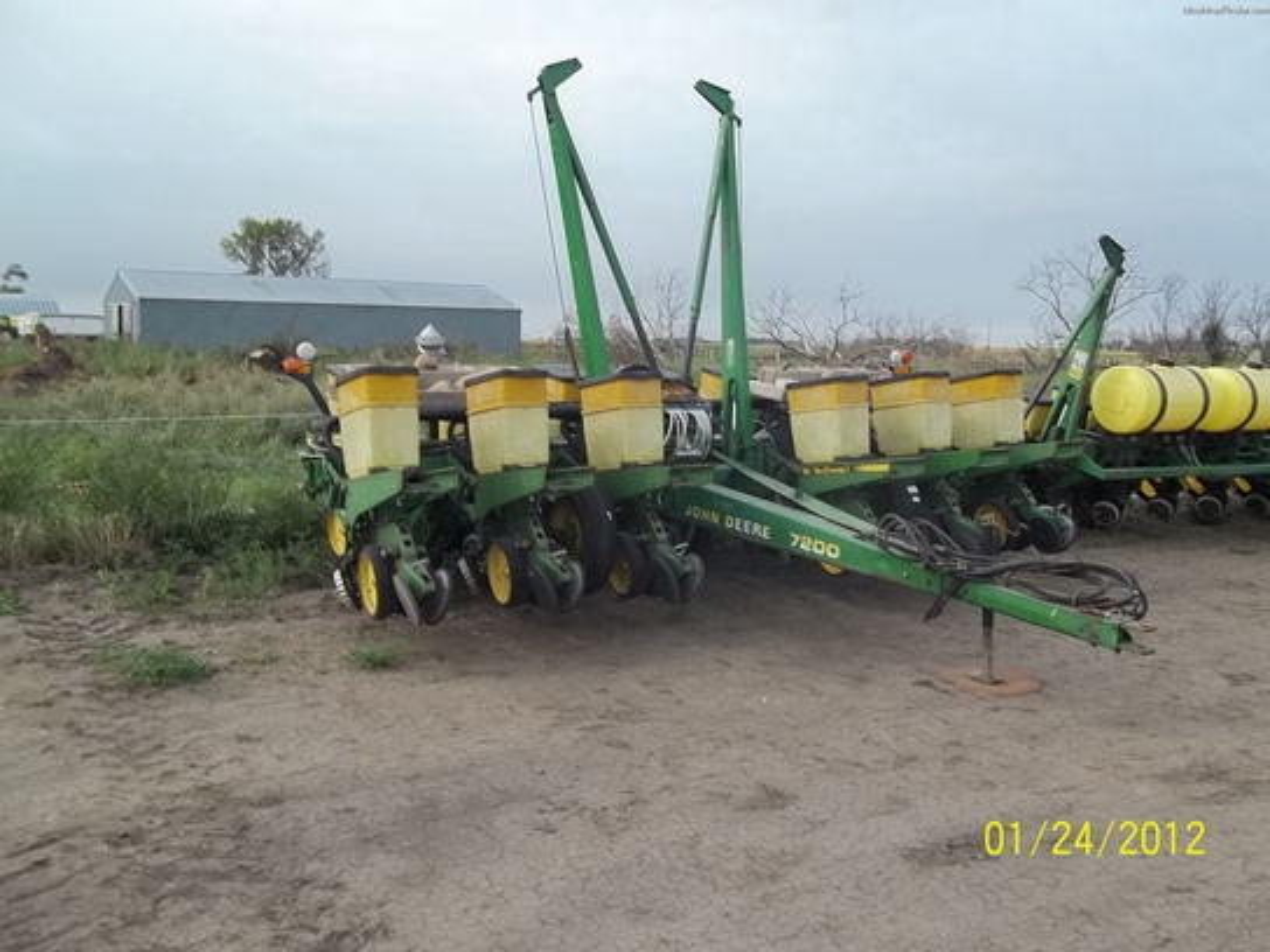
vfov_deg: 44.2
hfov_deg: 56.8
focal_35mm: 32
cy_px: 476
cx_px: 635
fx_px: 1174
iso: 64
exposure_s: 1/60
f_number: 8.8
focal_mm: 5.7
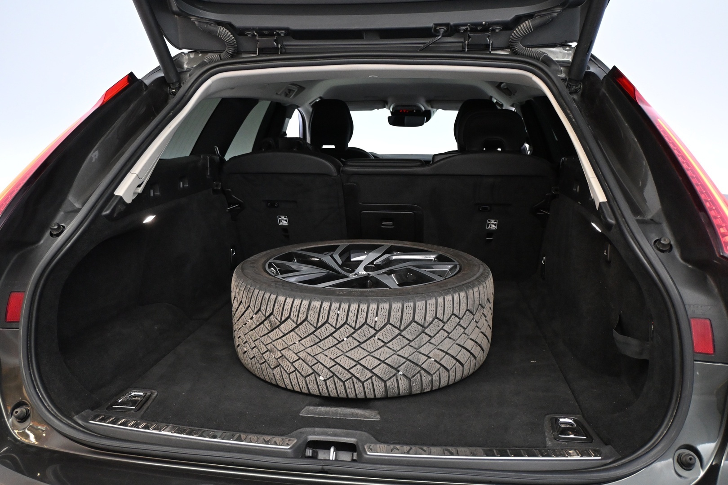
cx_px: 364
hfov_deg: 63.2
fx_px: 591
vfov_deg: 44.6
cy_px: 242
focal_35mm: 29
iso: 3200
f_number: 3.8
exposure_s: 1/80
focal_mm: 19.5
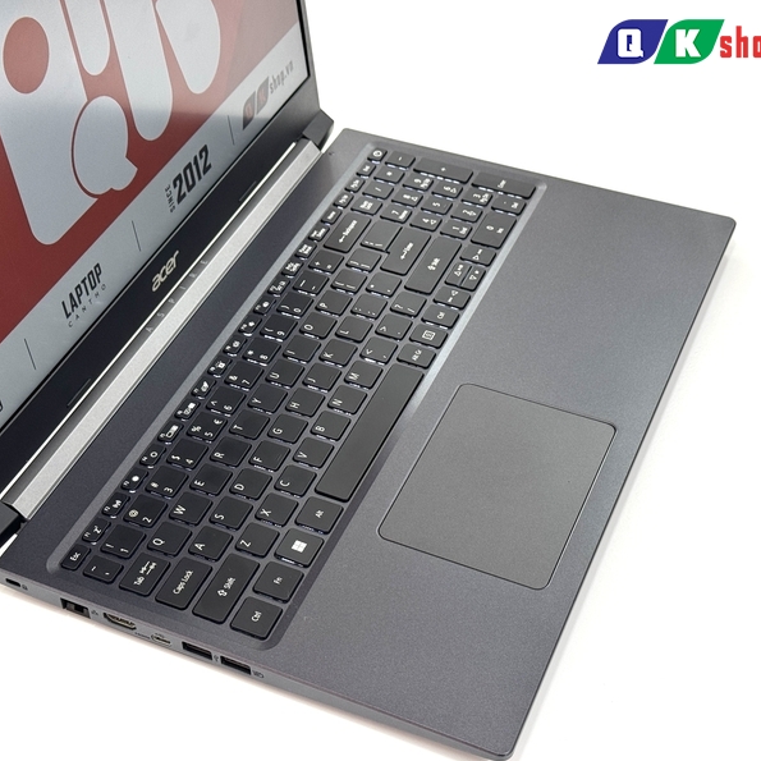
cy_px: 381
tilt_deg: -44.3
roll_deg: +3.4
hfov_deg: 30.0
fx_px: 1418
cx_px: 353
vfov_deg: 30.0
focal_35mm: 57
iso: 50
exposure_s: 1/50
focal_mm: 6.76
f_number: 1.78
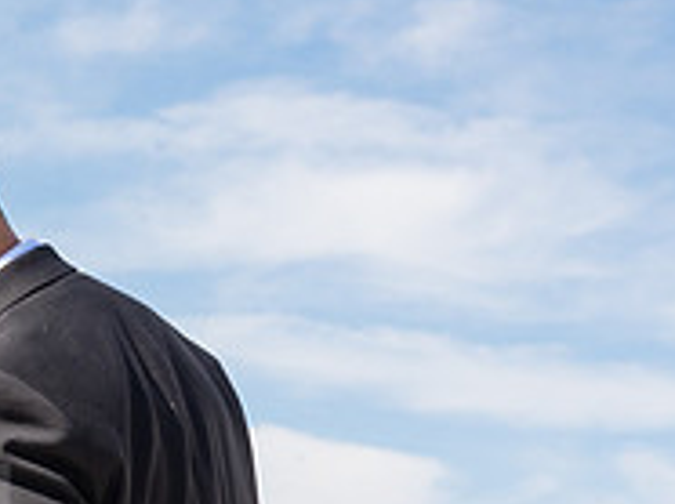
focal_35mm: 174
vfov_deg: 8.4
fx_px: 3389
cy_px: 549
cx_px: -298
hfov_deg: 11.0
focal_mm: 58
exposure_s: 1/200
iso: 200
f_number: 11
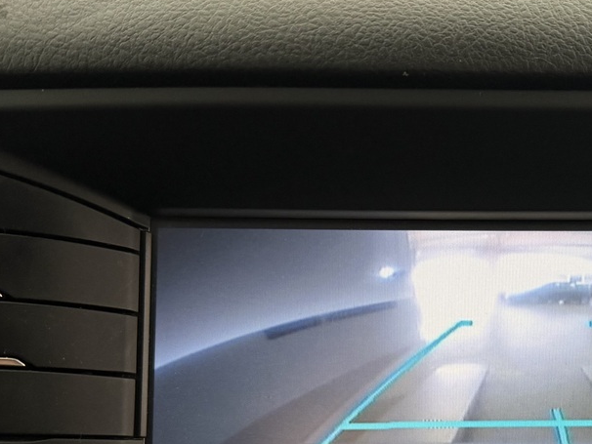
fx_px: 975
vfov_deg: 25.2
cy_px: 364
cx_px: 511
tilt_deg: -15.8
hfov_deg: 32.4
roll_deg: -0.9
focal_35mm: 57
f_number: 1.78
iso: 250
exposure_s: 1/50
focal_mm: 6.76
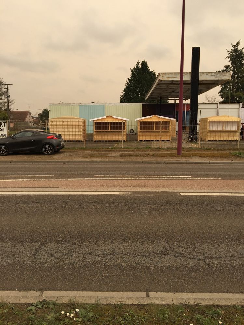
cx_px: 122
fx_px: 273
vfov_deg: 61.7
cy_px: 162
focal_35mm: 29
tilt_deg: -8.5
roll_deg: -1.1
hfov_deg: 48.2
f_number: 2.2
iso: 32
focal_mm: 4.15
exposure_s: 1/1099
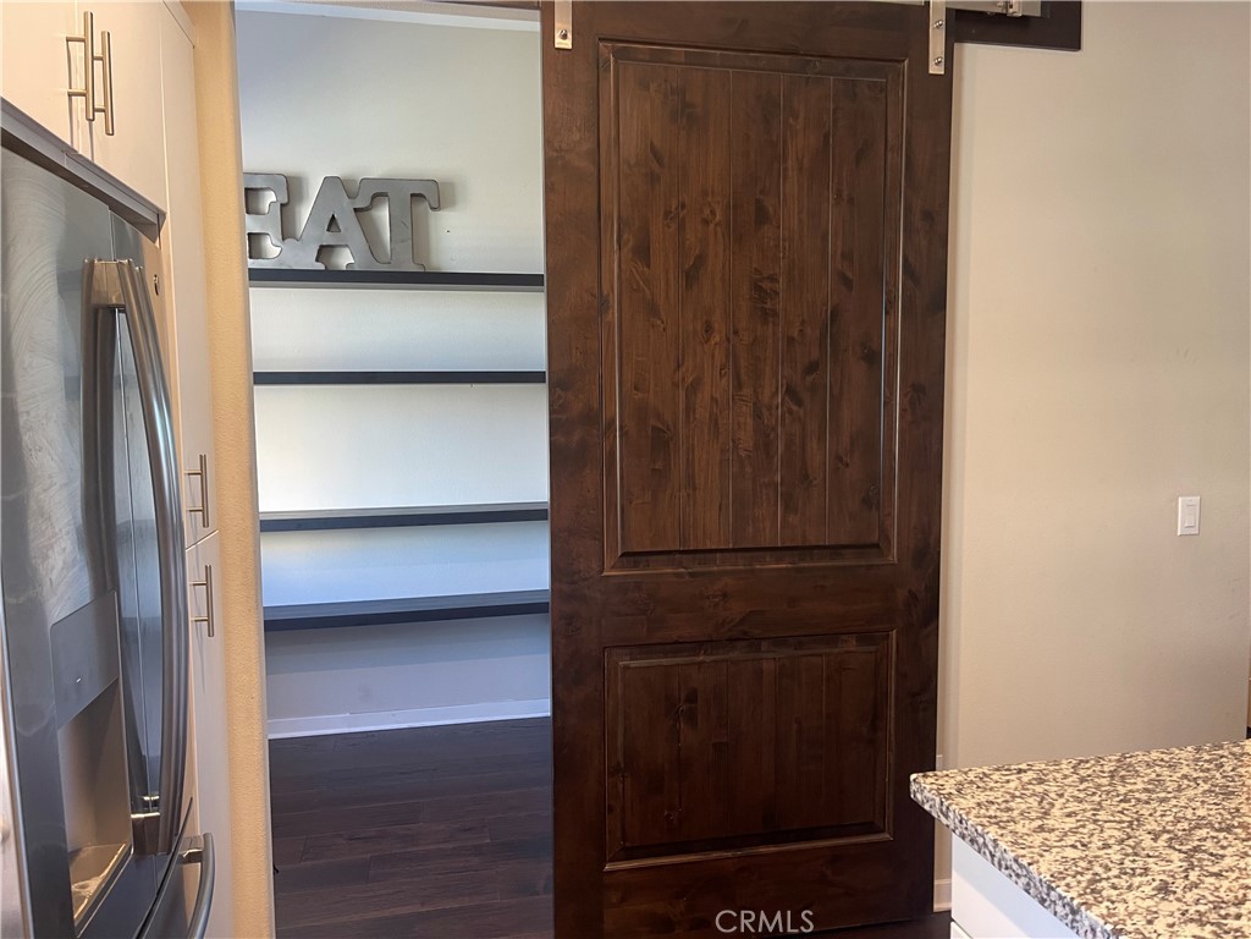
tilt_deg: -6.5
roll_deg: +0.7
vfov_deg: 54.9
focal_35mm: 25
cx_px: 626
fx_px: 903
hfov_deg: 69.4
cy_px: 470
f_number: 1.6
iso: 200
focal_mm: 5.1
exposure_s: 1/60
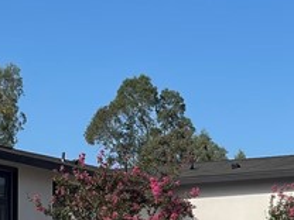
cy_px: 181
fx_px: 1045
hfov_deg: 15.8
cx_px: 23
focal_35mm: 123
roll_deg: -1.2
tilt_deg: +5.8
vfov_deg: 12.0
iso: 32
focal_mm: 5.1
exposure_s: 1/4902
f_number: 1.6
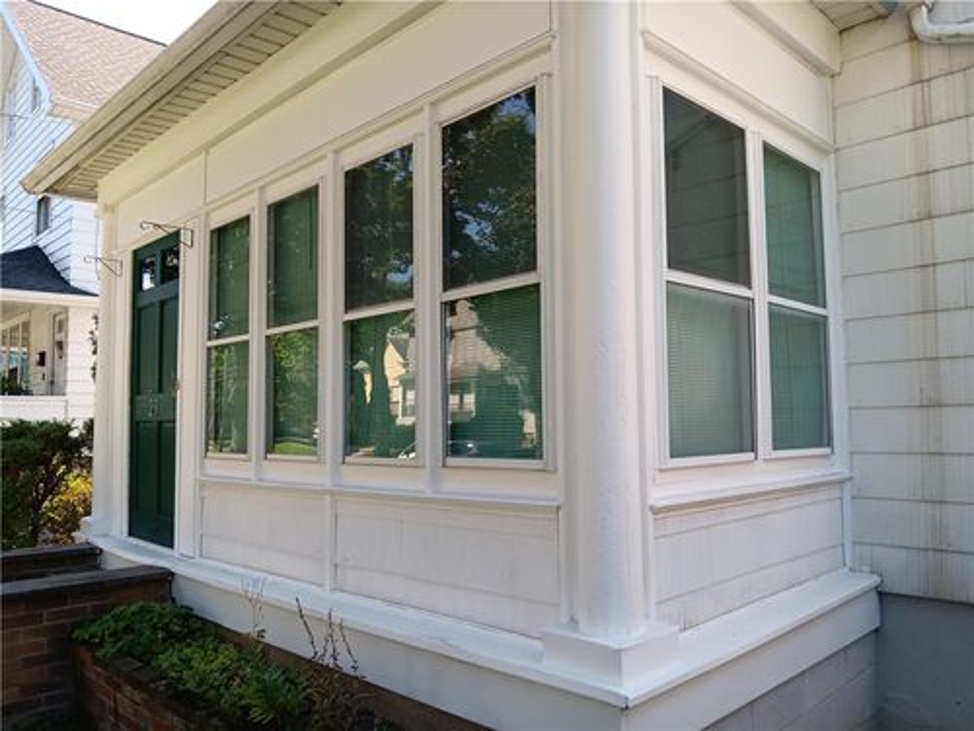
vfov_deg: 53.1
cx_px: 487
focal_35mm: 26
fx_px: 732
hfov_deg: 67.3
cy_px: 366
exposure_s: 1/125
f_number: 1.8
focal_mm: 3.98
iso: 20
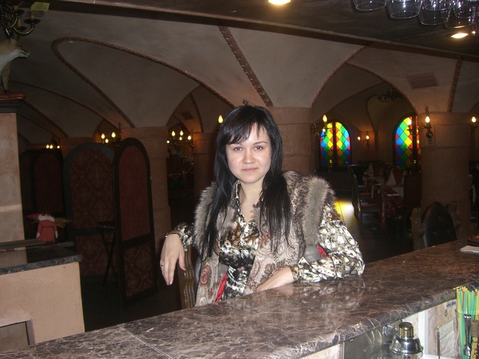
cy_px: 180
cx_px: 240
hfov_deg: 49.0
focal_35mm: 38
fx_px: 526
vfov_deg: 37.7
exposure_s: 1/60
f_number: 2.7
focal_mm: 6.2
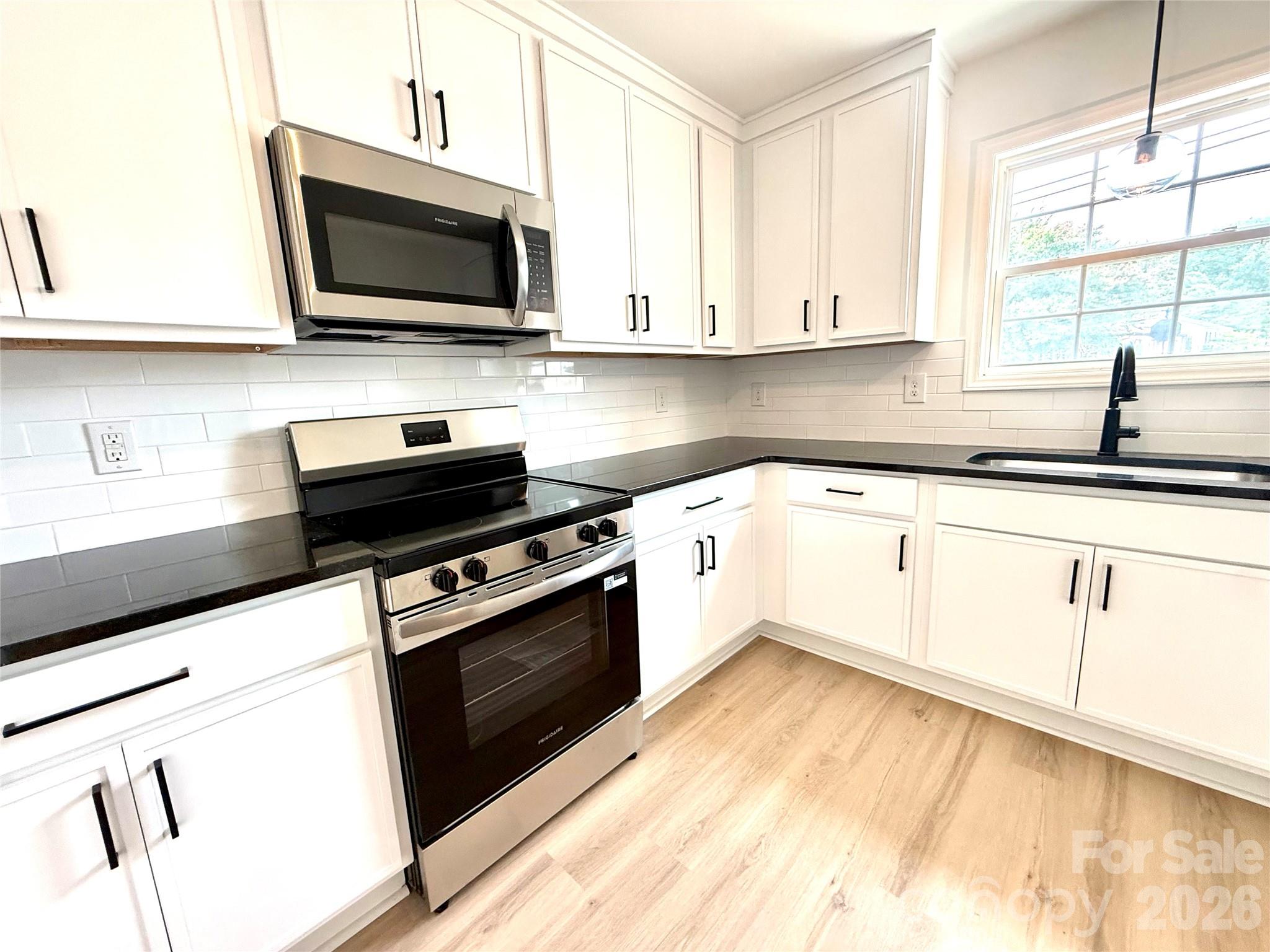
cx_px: 635
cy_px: 476
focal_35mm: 14
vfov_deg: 85.7
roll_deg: +2.2
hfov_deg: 102.1
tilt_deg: -9.6
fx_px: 514
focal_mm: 2.22
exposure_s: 1/120
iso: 250
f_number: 2.2
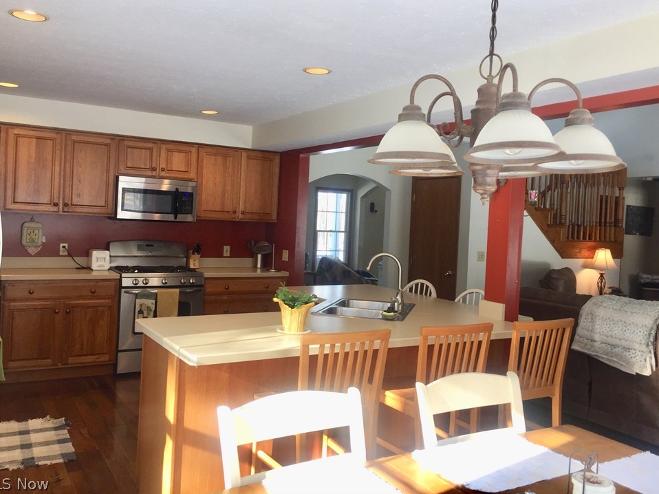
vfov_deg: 45.4
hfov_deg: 58.4
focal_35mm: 31
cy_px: 231
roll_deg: -2.4
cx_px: 330
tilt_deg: -0.1
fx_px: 590
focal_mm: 4.15
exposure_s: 1/60
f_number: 2.2
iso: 32
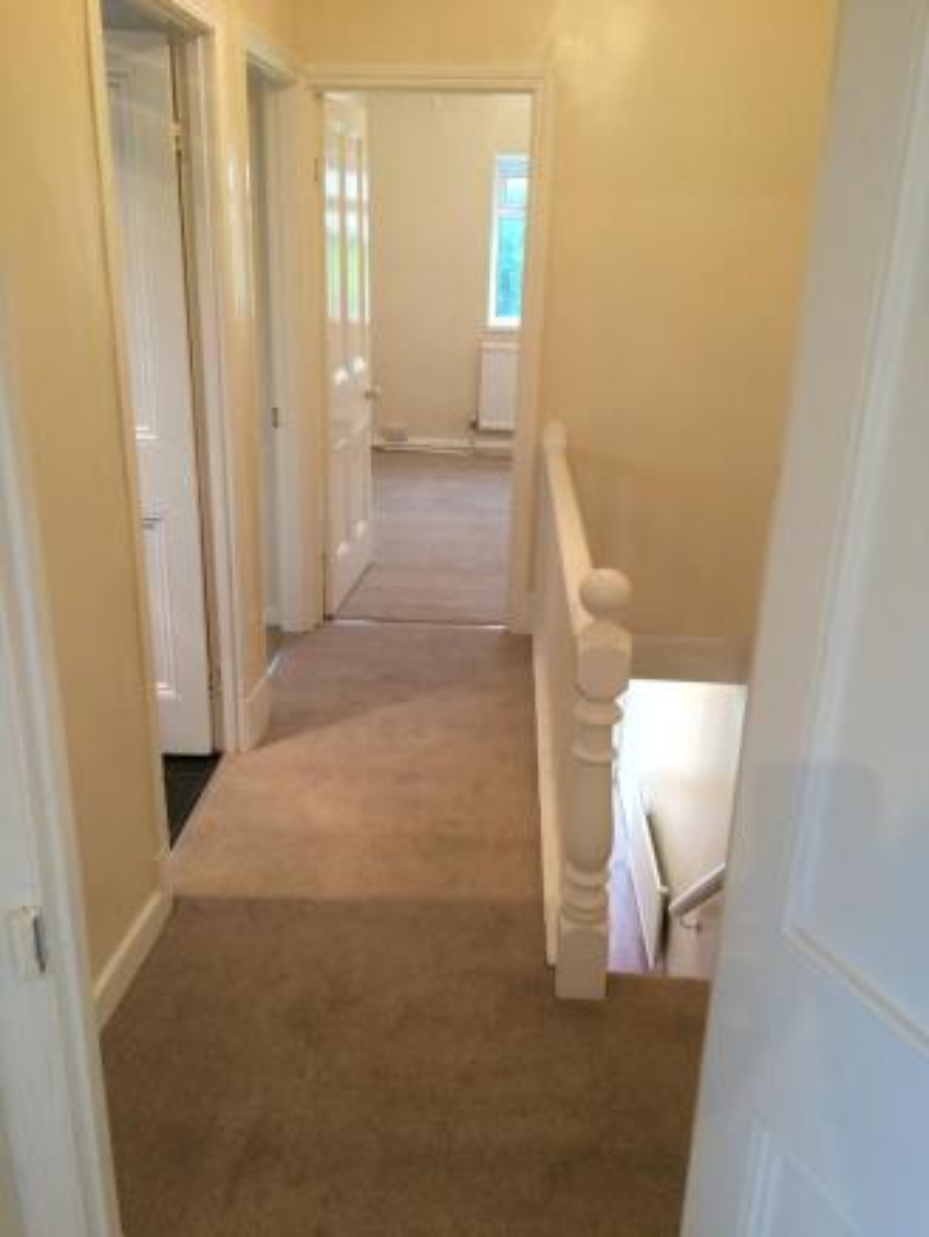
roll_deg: -3.6
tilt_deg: -23.1
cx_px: 464
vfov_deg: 61.6
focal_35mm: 29
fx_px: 1037
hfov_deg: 48.2
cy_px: 618
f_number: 2.2
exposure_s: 1/33
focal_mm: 4.15
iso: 160
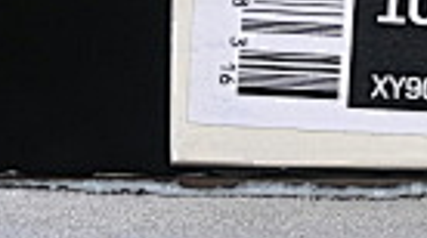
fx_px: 6961
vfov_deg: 1.9
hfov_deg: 3.5
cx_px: 1077
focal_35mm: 616
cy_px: -507
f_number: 8
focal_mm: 50
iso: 160
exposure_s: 1/80
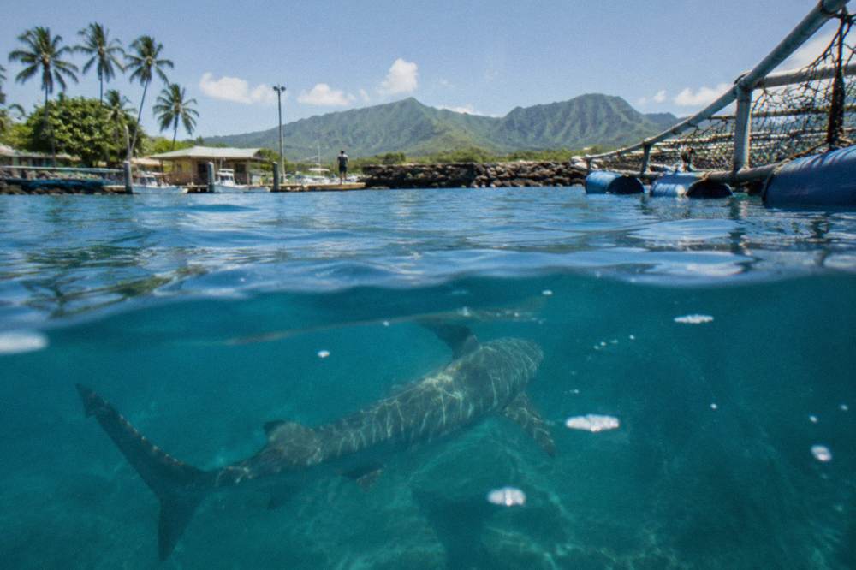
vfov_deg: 37.8
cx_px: 428
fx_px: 832
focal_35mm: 35
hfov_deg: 54.5
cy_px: 285
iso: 400
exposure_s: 1/500
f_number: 7.1
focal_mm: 35
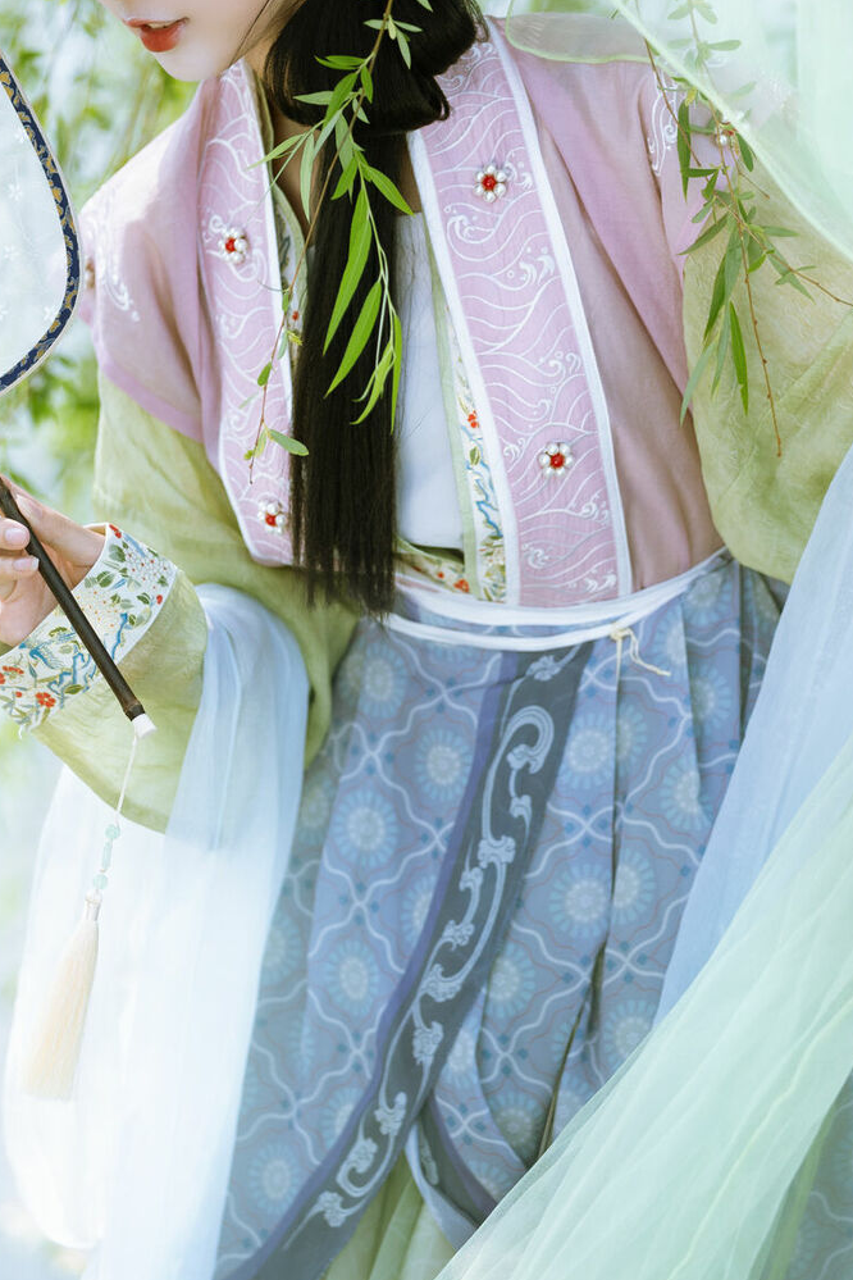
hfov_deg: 7.0
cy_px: 371
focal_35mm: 197
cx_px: 264
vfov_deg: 10.4
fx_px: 7001
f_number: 2.8
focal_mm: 125
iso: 200
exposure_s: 1/2000
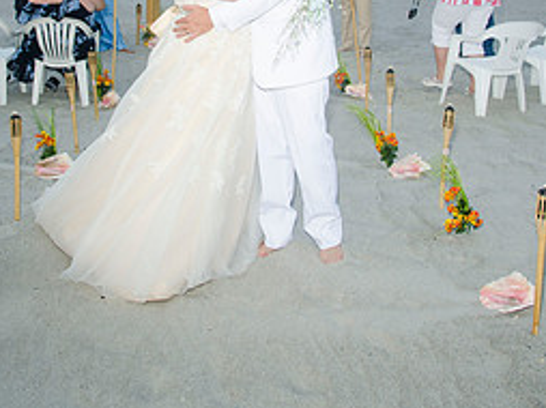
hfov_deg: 37.4
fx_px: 804
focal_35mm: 51
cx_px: 228
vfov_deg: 26.9
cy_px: -4
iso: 100
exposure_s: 1/125
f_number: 5.6
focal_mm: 20
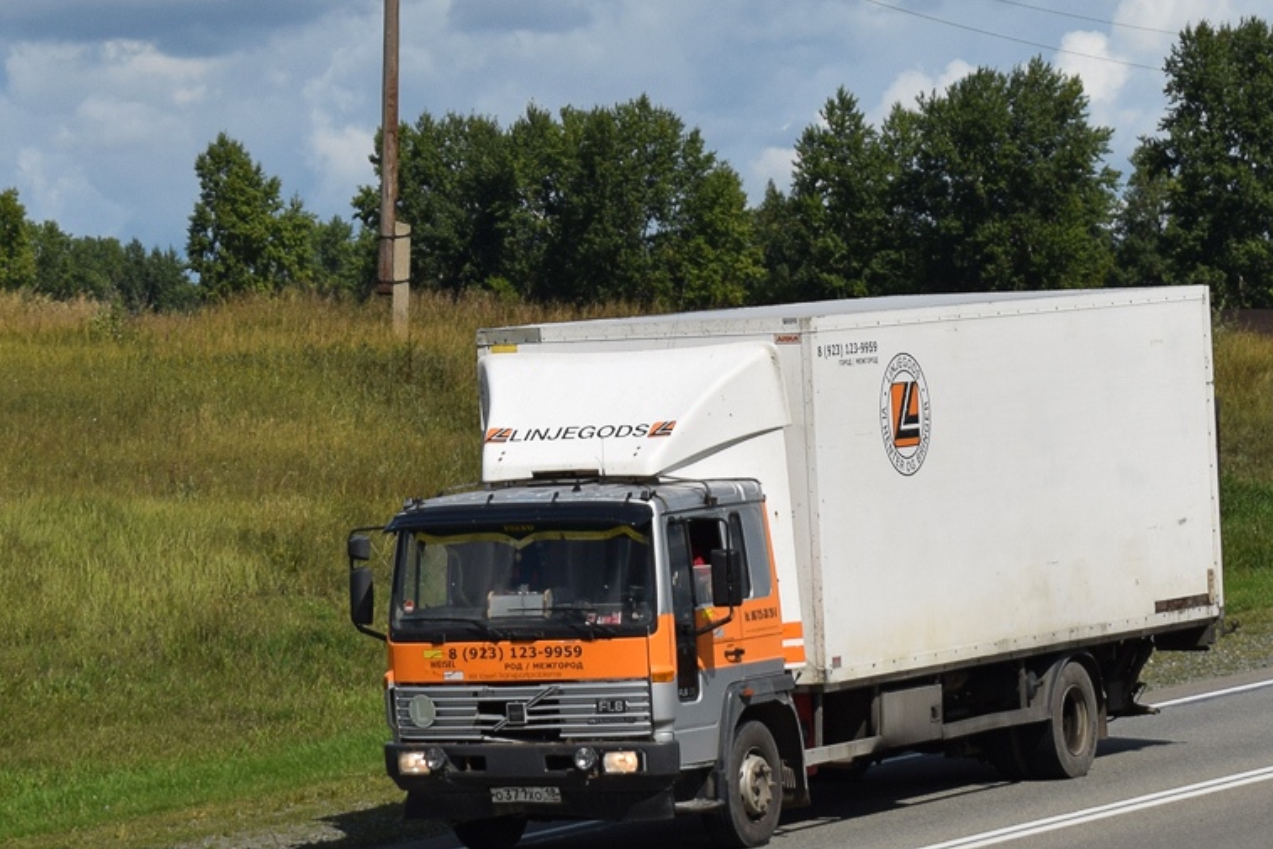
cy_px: 429
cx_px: 686
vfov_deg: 10.5
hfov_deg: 15.7
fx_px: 4626
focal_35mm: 131
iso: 100
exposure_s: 1/1000
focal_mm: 55
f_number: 5.6
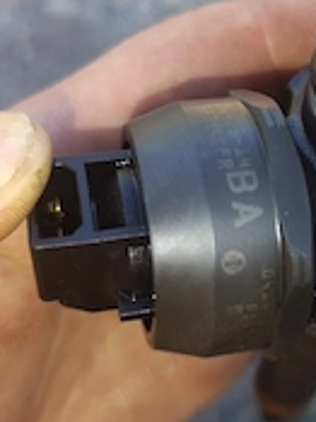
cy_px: 186
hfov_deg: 26.2
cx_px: 239
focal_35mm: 55
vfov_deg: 34.9
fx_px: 670
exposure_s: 1/141
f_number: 1.8
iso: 100
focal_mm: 5.56
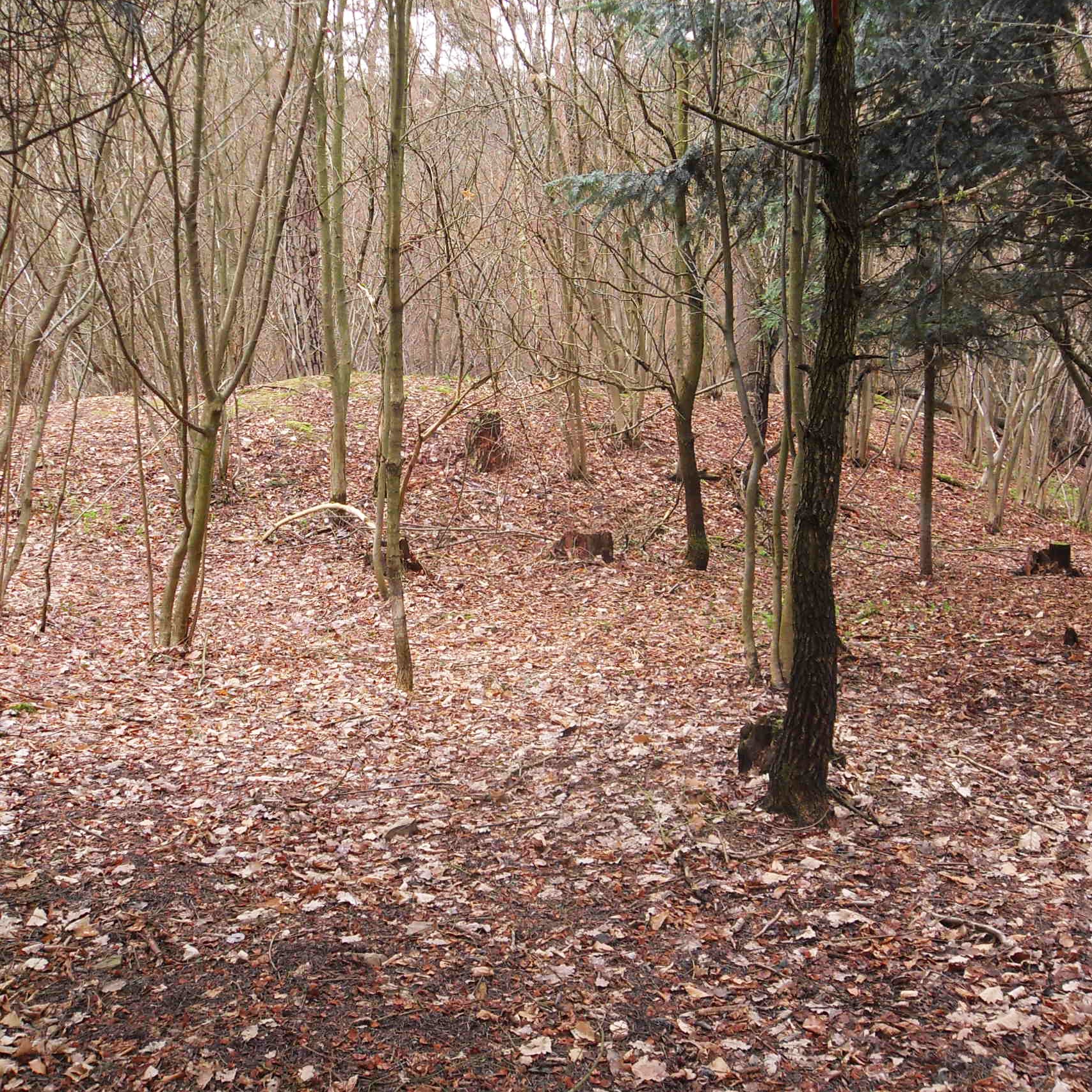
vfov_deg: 36.0
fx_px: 1677
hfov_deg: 36.1
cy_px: 470
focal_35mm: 47
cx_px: 542
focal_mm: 6.3
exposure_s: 1/60
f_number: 3.5
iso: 100
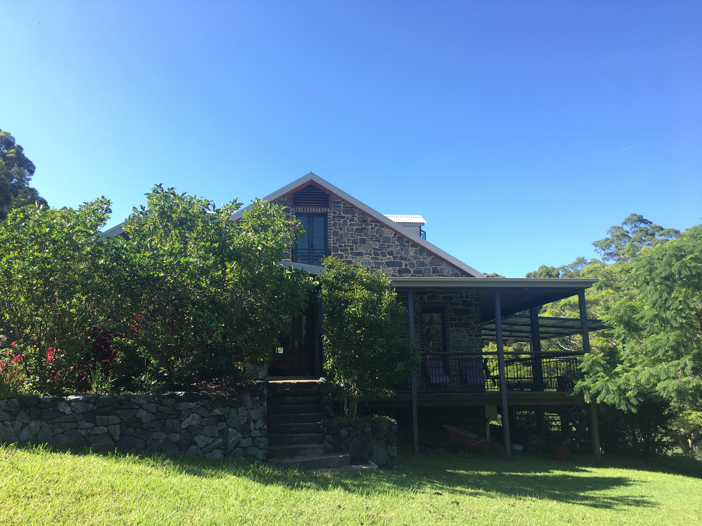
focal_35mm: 29
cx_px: 351
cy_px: 263
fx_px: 588
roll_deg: +0.6
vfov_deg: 48.2
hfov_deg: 61.7
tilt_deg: +12.0
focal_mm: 4.15
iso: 25
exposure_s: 1/447
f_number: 2.2
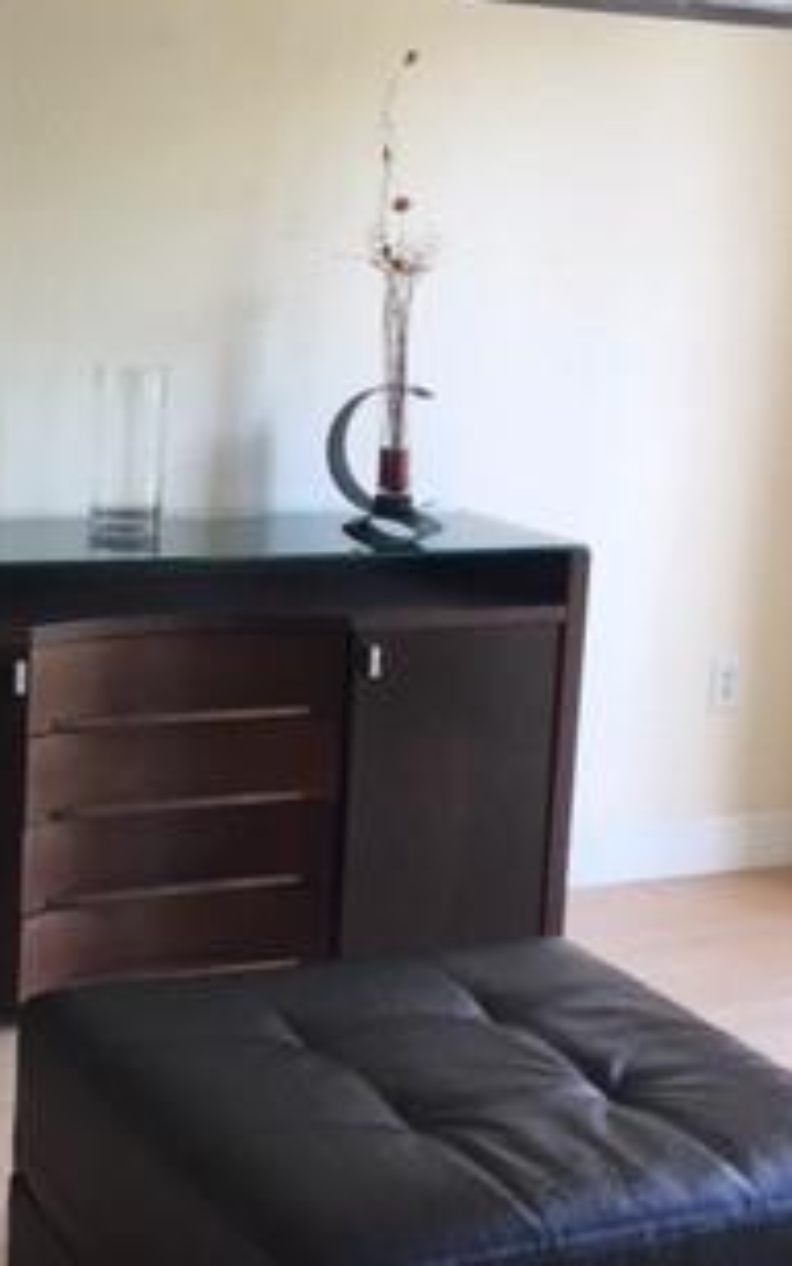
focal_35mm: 64
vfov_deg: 31.9
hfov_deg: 20.2
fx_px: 2209
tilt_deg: -7.8
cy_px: 540
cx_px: 210
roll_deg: -3.4
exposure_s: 1/33
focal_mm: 4.15
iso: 25
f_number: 2.2
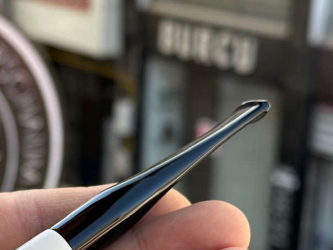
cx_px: 17
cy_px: 214
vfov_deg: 14.4
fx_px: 982
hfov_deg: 18.8
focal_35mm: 102
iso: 64
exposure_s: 1/484
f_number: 1.78
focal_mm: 6.86
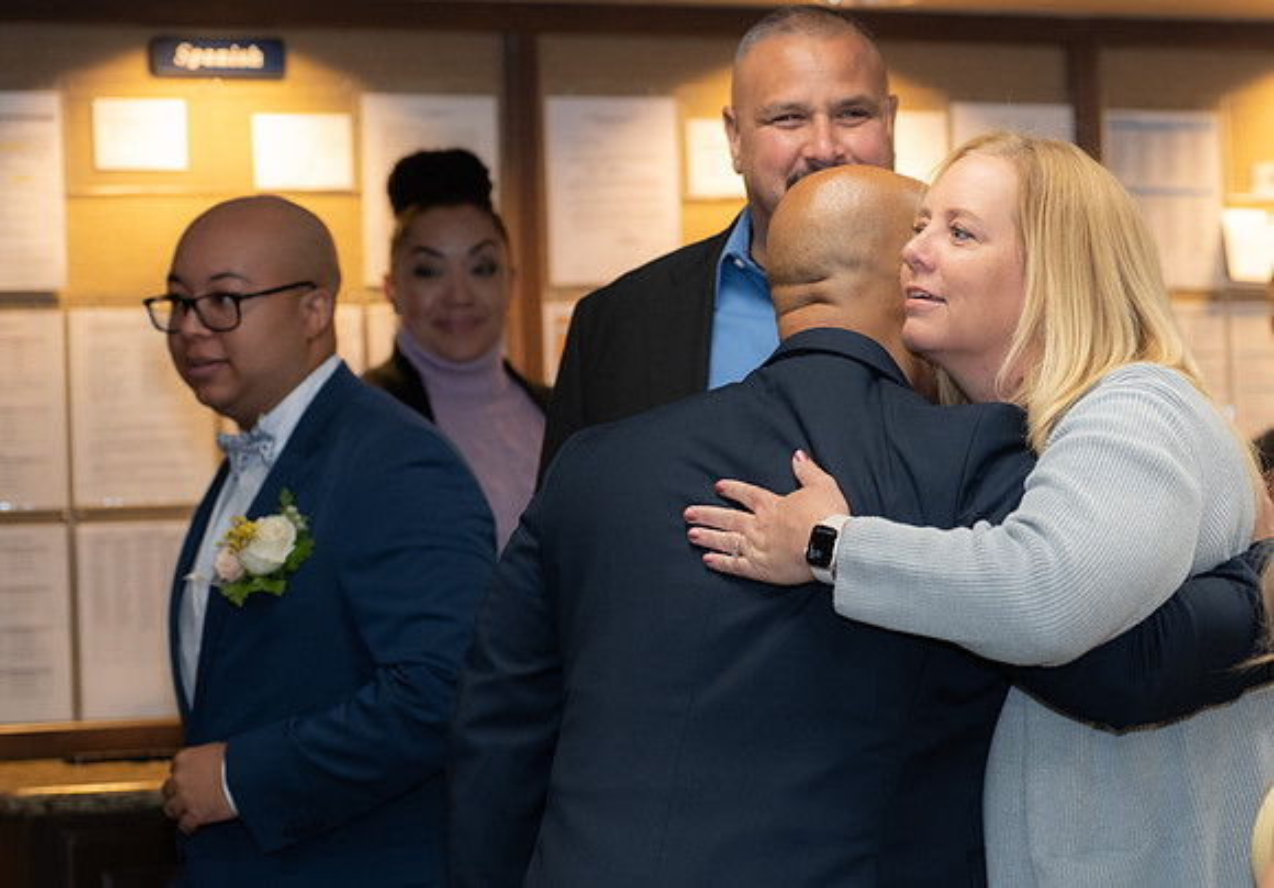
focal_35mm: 138
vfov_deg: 10.2
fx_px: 4963
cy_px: 504
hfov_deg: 14.6
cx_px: 894
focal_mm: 100
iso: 1800
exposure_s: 1/160
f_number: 4
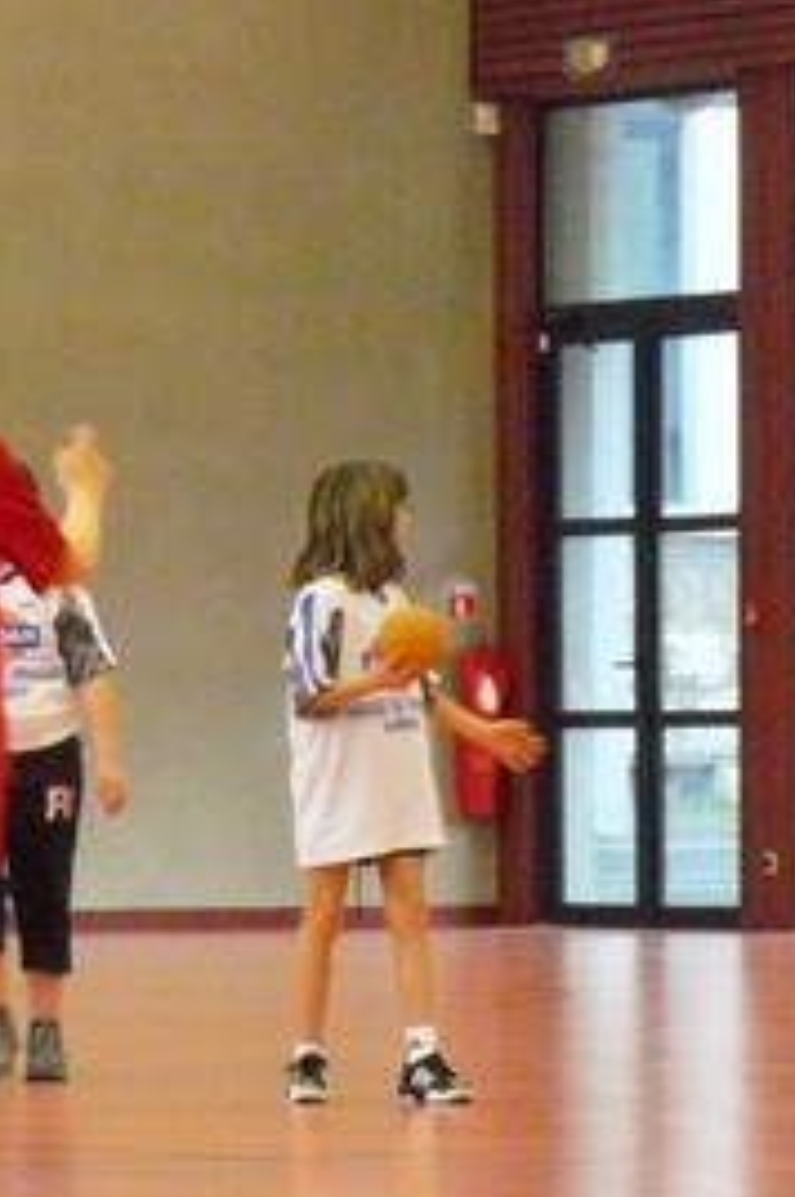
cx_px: 500
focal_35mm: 328
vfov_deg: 6.3
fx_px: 10892
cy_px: 623
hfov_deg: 4.2
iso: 1250
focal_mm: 33.5
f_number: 8
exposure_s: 1/30
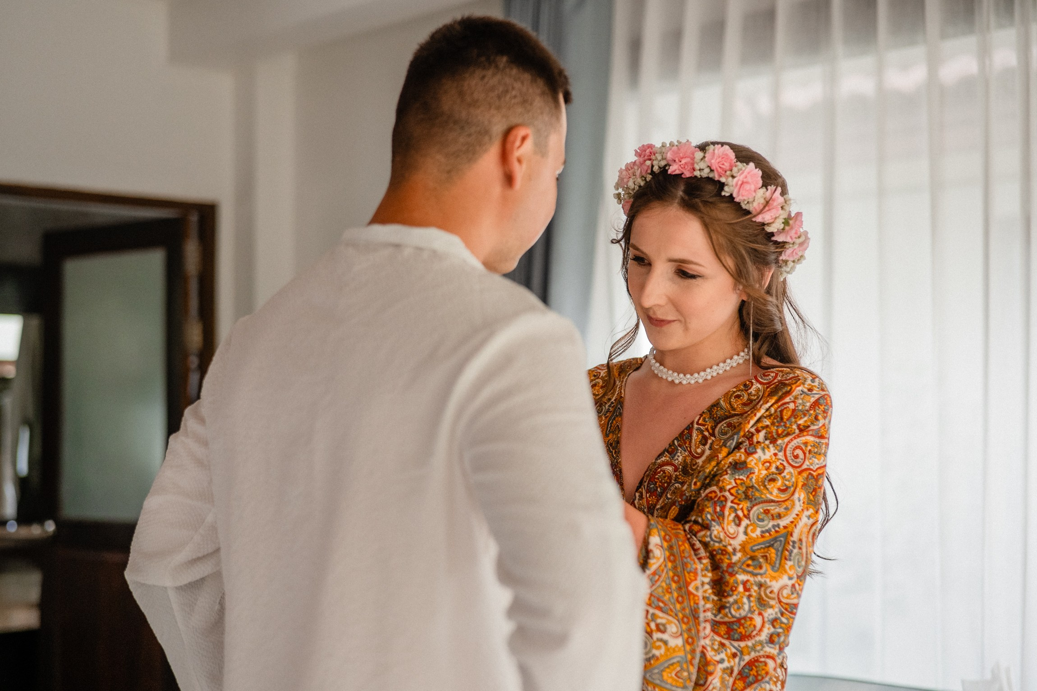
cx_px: 518
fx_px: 1495
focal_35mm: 52
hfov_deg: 38.2
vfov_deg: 26.0
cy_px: 346
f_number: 2.2
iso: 1600
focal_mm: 50
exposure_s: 1/400
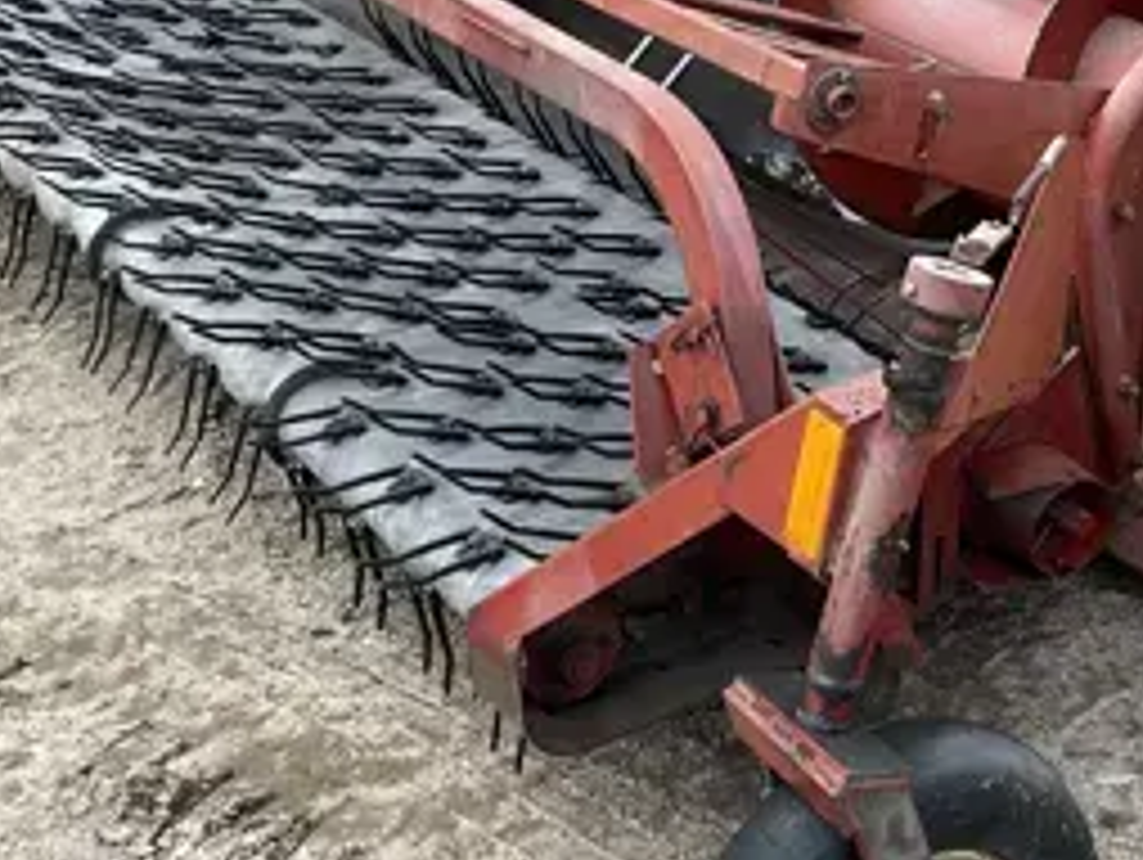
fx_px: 2413
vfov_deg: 20.0
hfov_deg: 26.4
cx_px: 828
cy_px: 216
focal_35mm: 73
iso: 25
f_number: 1.8
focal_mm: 3
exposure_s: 1/253
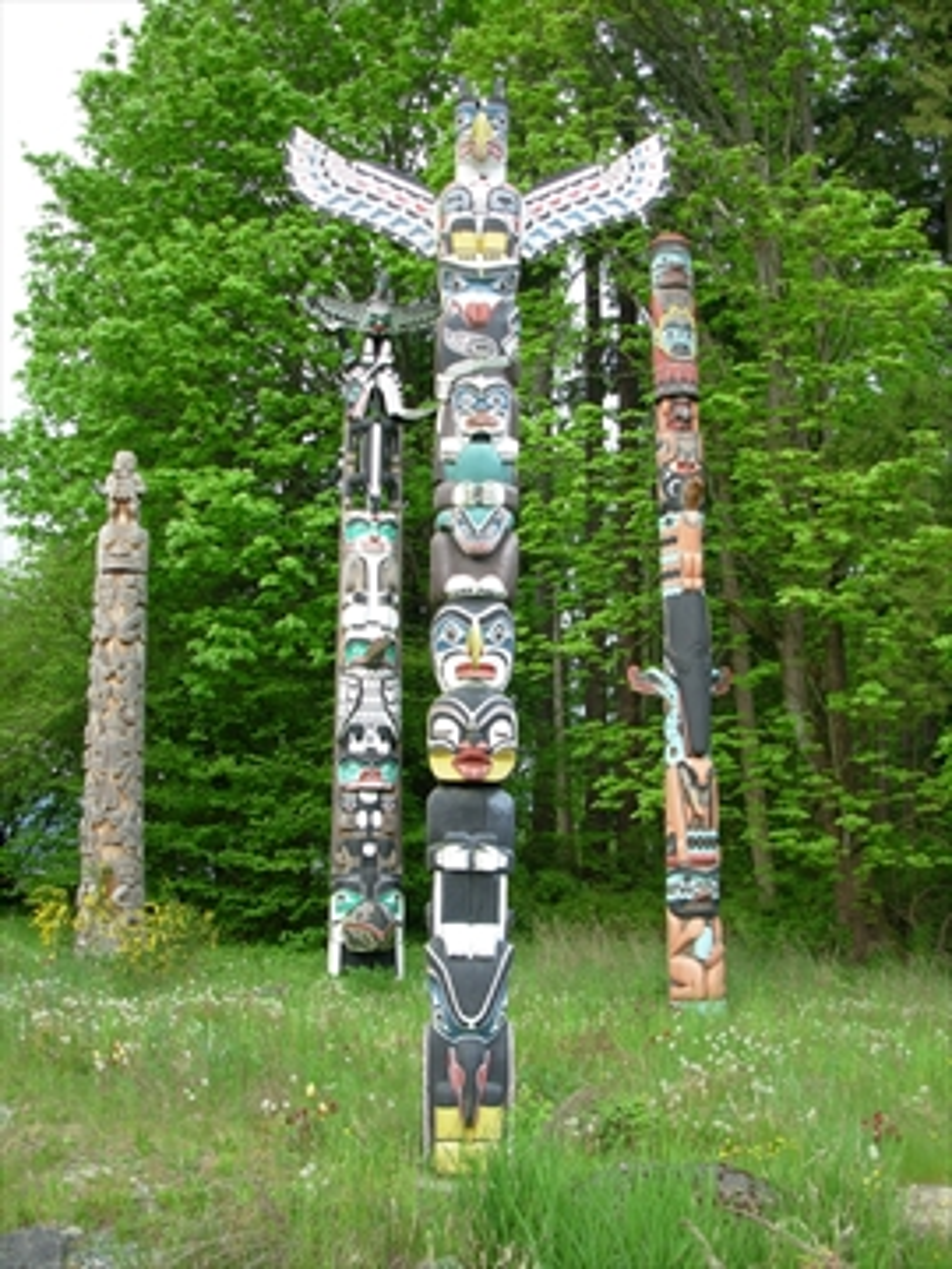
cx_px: 476
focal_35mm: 38
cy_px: 634
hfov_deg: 37.7
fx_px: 1393
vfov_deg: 49.0
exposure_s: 1/128
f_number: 2.9
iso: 50
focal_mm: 6.3
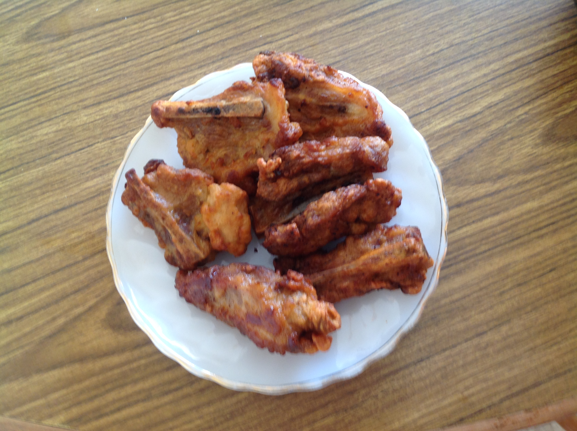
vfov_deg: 40.6
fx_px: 583
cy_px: 216
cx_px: 288
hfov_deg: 52.7
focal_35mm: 35
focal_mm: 4.28
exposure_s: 1/20
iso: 64
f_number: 2.4
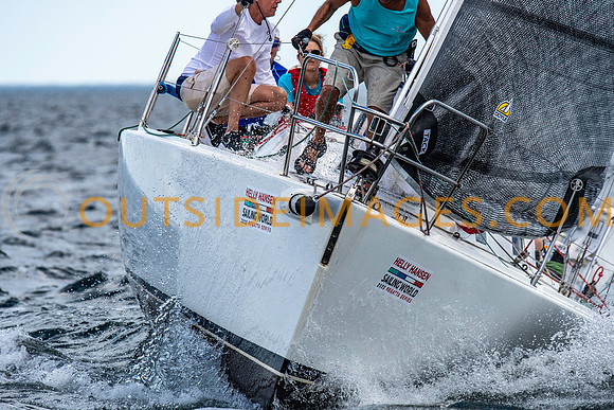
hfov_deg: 4.4
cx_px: 307
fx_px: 7937
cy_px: 205
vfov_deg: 3.0
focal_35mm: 465
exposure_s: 1/2000
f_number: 5.6
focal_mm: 300
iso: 320
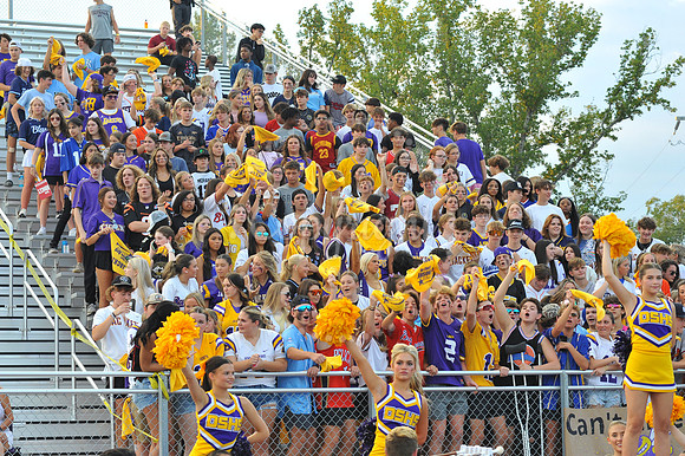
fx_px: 1902
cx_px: 342
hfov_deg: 20.4
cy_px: 228
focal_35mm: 100
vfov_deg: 13.7
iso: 1600
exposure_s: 1/250
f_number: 8
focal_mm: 100
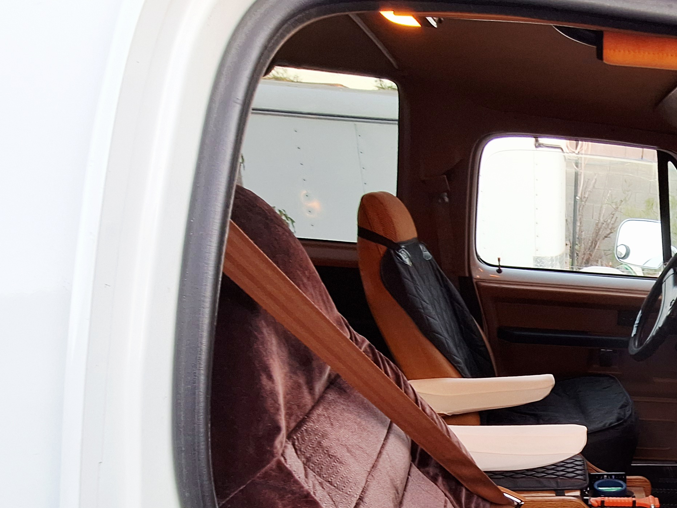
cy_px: 459
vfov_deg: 45.1
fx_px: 548
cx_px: 635
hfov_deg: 53.6
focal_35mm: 28
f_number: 2.2
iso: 80
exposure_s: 1/40
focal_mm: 1.74
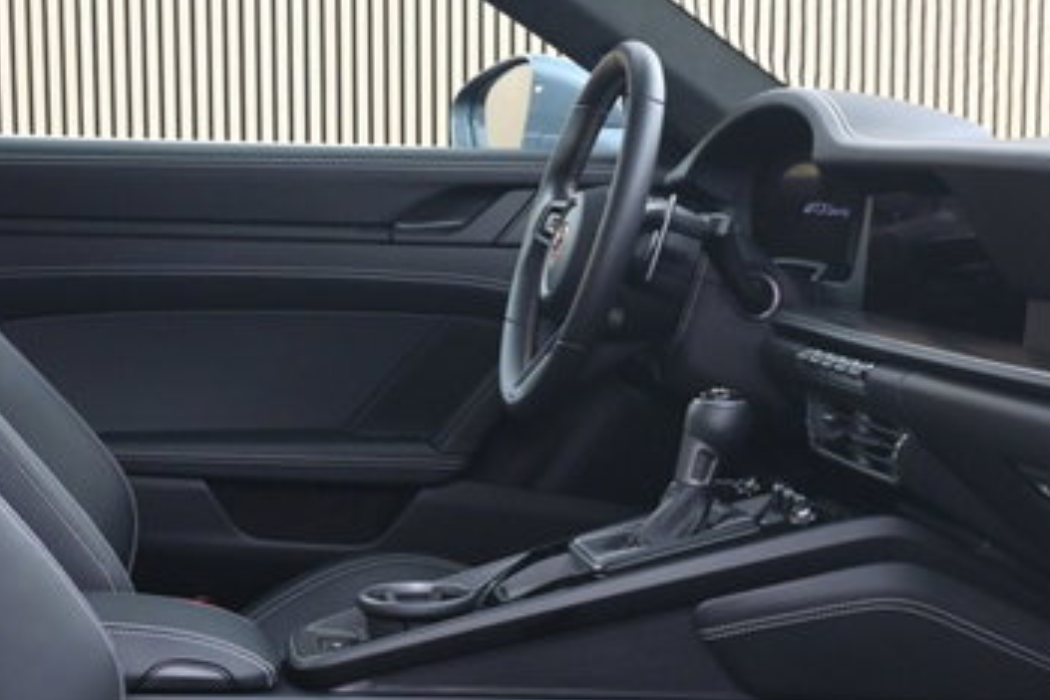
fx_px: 2057
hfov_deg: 28.6
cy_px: 476
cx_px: 447
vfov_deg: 19.2
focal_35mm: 71
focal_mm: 21.5
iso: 1400
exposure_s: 1/30
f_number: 4
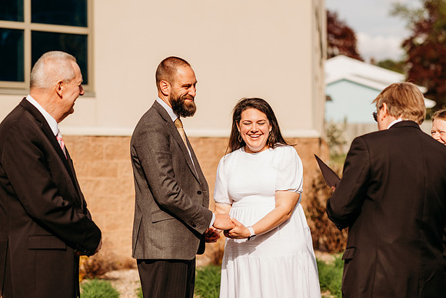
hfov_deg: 23.9
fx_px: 1053
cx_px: 223
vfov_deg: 16.1
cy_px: 149
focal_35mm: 85
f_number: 2.8
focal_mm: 85
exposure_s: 1/3200
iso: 200
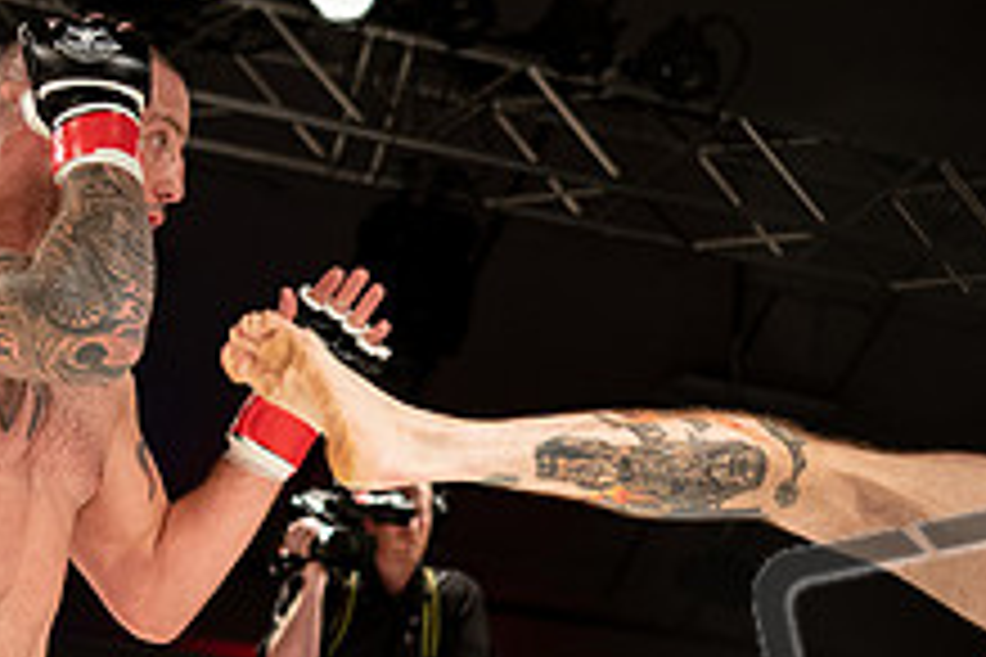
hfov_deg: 17.8
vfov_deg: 11.9
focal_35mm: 114
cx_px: 765
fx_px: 3122
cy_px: 628
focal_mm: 42
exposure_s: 1/1000
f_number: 2.8
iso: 1100
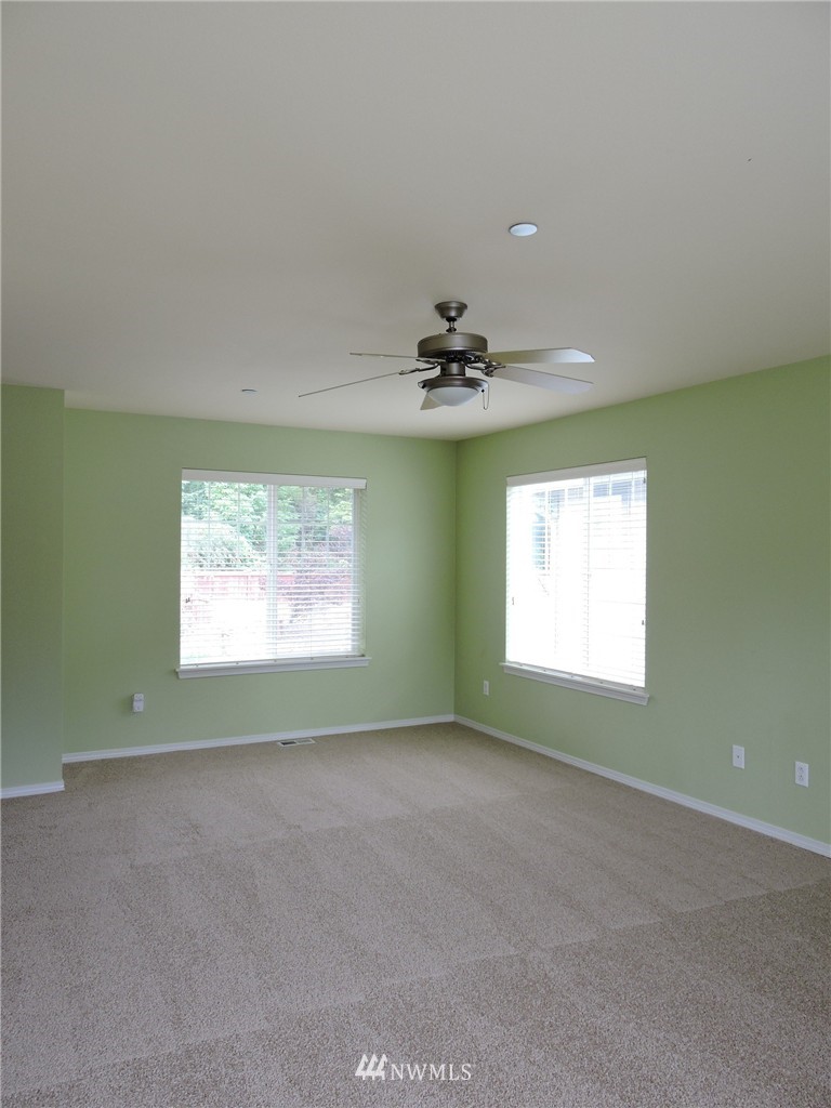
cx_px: 416
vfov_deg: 71.6
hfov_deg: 56.8
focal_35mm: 24
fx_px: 768
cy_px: 554
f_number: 3.3
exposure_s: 1/40
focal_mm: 4.3
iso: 100
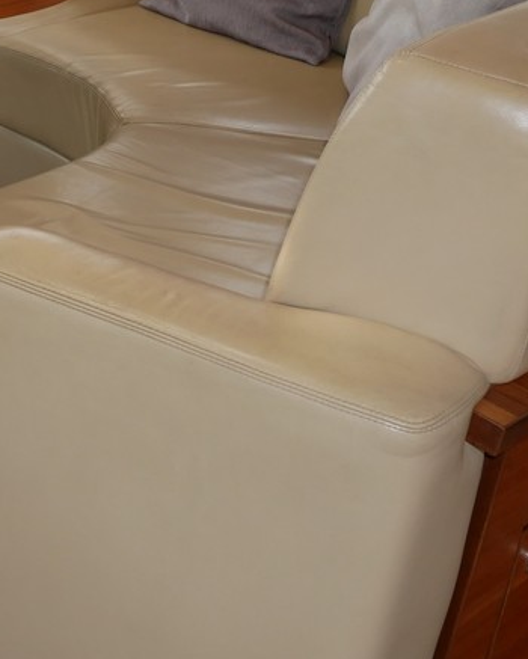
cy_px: 217
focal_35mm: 64
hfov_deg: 22.0
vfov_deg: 29.3
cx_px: -114
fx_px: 1249
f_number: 3.5
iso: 400
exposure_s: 1/60
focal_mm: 12
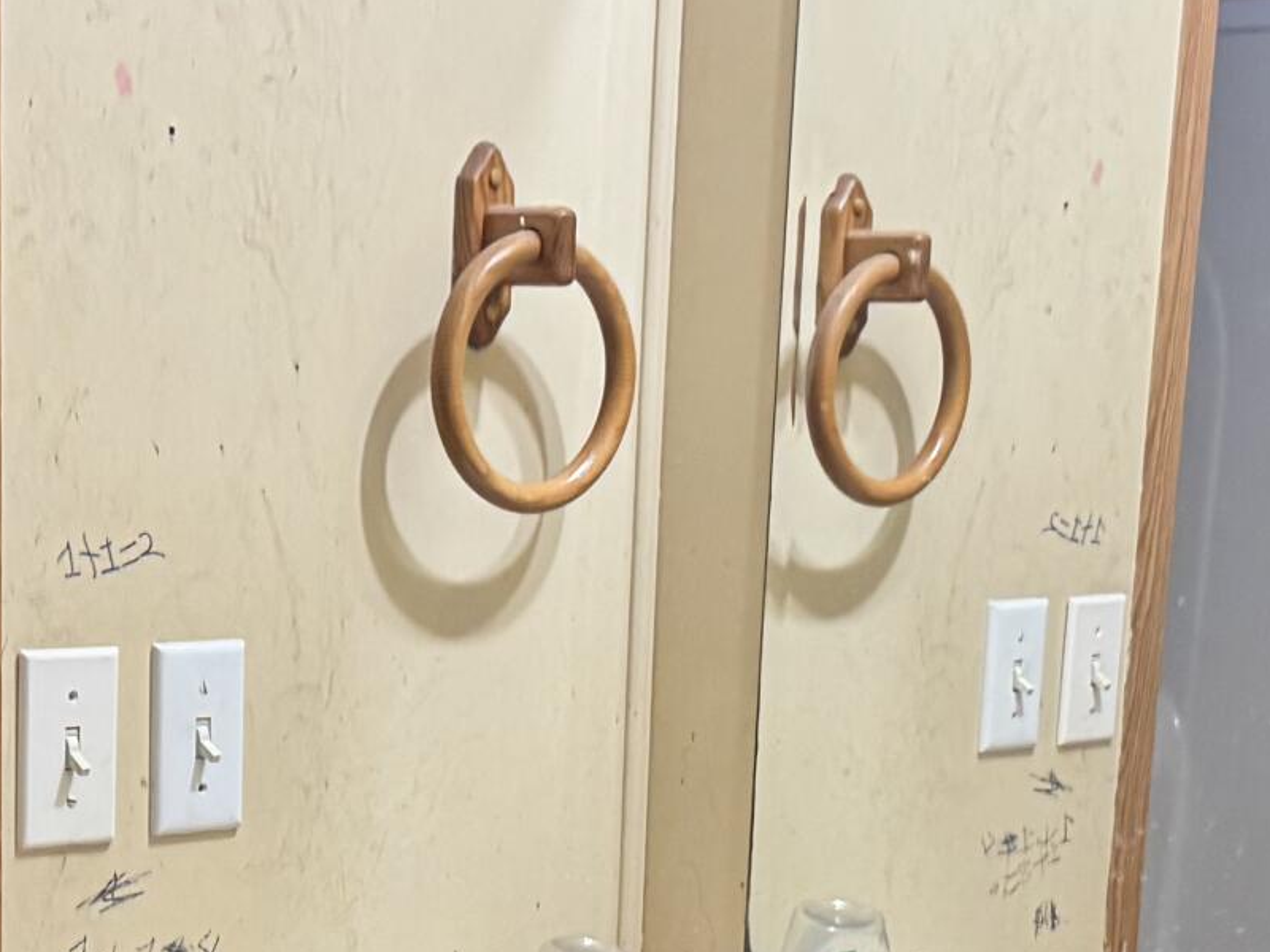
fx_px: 3302
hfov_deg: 21.7
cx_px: 459
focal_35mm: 90
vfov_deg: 16.0
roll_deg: -1.4
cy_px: 1042
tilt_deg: -9.0
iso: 320
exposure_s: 1/60
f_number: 1.78
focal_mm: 6.76
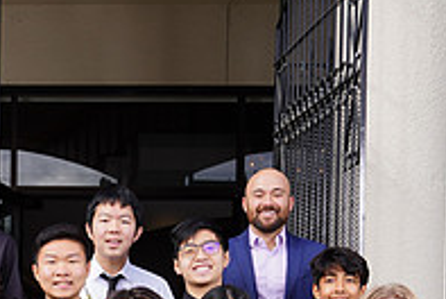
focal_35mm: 94
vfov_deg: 13.9
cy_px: 425
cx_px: -75
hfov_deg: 20.4
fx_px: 1166
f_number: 6.3
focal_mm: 32
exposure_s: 1/200
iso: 100
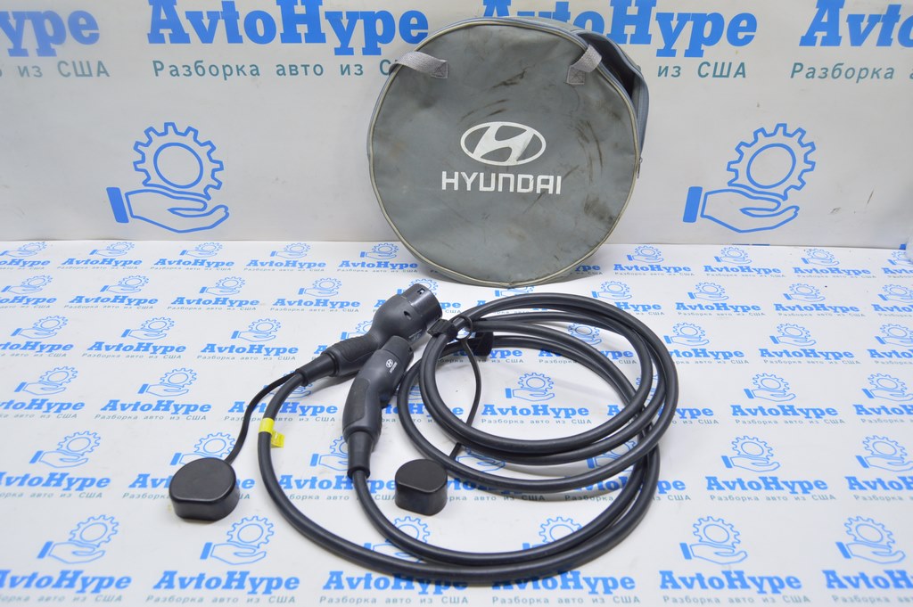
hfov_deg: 67.4
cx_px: 456
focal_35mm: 27
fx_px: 684
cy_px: 304
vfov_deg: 47.9
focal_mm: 18
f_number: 5.6
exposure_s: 1/20
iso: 400
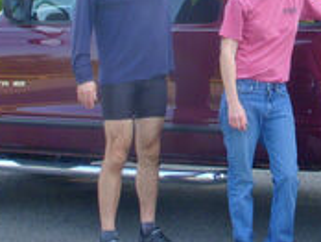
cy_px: -18
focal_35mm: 109
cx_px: 330
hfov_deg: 17.5
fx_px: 1012
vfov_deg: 13.4
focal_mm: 6.3
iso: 100
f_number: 3.3
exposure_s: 1/160
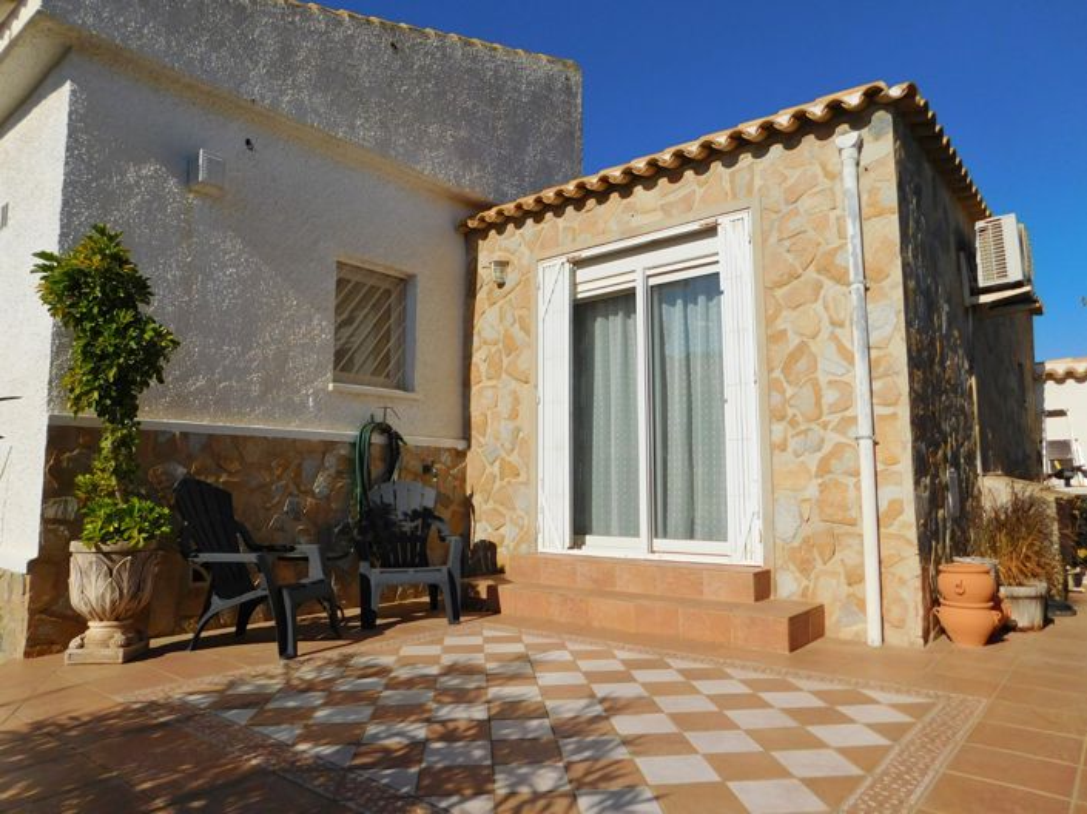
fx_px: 722
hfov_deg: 74.0
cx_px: 544
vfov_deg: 58.8
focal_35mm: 23
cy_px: 407
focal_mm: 4
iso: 125
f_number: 6
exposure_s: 1/1250
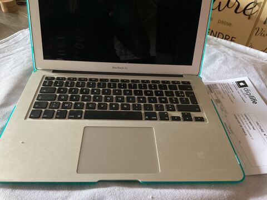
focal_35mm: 29
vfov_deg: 48.2
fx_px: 224
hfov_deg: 61.7
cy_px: 100
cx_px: 134
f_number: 1.8
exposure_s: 1/30
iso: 400
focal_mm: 3
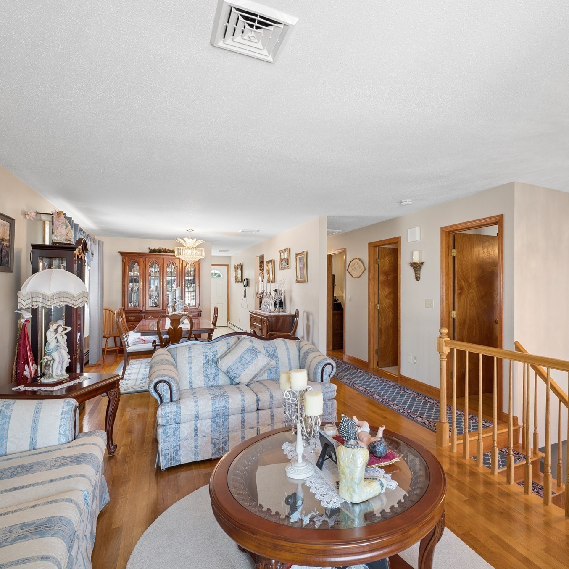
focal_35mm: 18
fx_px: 335
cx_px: 340
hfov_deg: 79.8
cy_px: 285
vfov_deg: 80.7
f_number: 10
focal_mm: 14
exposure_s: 1/25
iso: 400
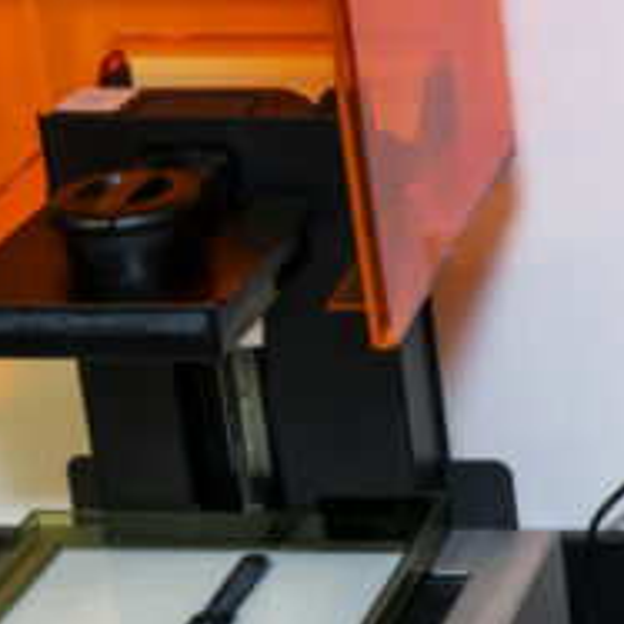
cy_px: 172
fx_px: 2876
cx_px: 1217
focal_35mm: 141
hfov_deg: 11.3
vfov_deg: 12.4
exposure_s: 1/125
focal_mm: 28
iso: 1000
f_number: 5
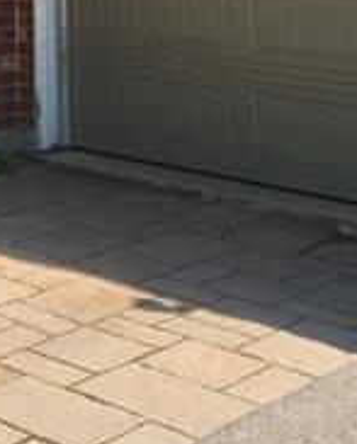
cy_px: -342
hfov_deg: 15.8
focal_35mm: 94
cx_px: -70
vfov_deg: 17.0
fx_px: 1238
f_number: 1.8
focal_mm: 6.4
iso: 12
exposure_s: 1/504
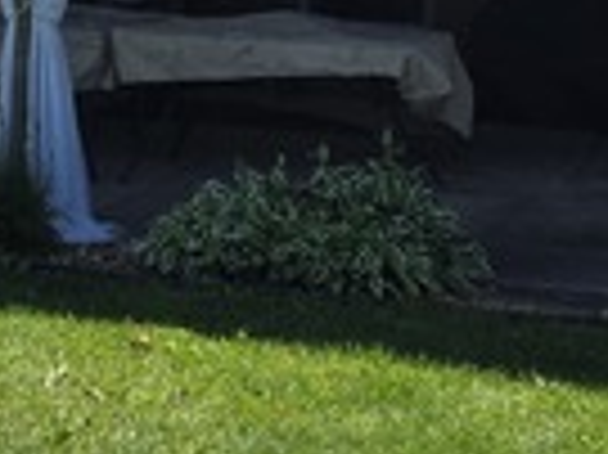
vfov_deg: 12.6
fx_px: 1913
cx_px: 113
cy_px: -301
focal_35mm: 109
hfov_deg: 17.9
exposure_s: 1/1318
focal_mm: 5.4
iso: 25
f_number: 1.8
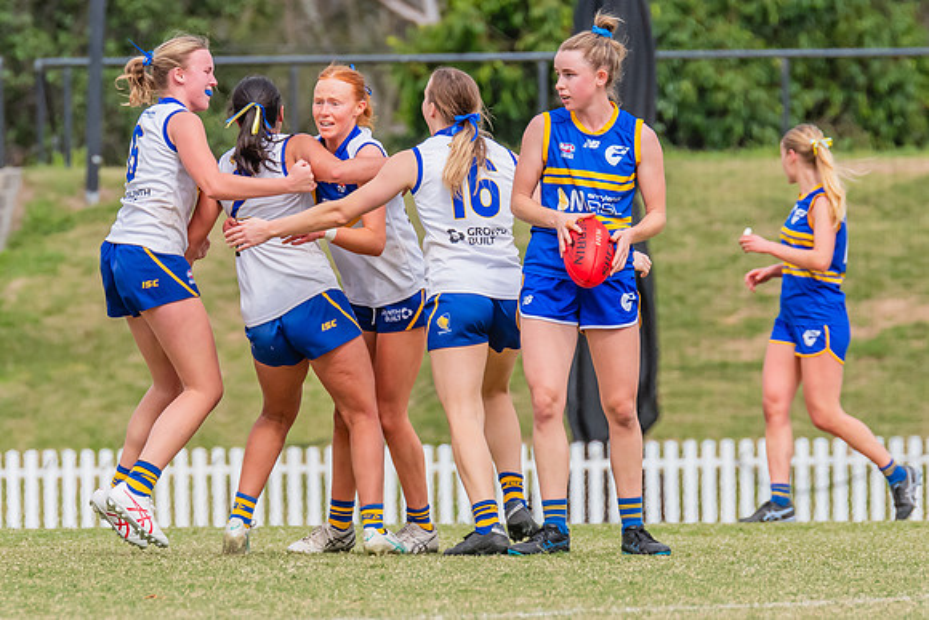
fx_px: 22343
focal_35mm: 866
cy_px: 192
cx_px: 354
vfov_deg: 1.6
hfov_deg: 2.4
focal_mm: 420
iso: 800
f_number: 9
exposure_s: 1/1250
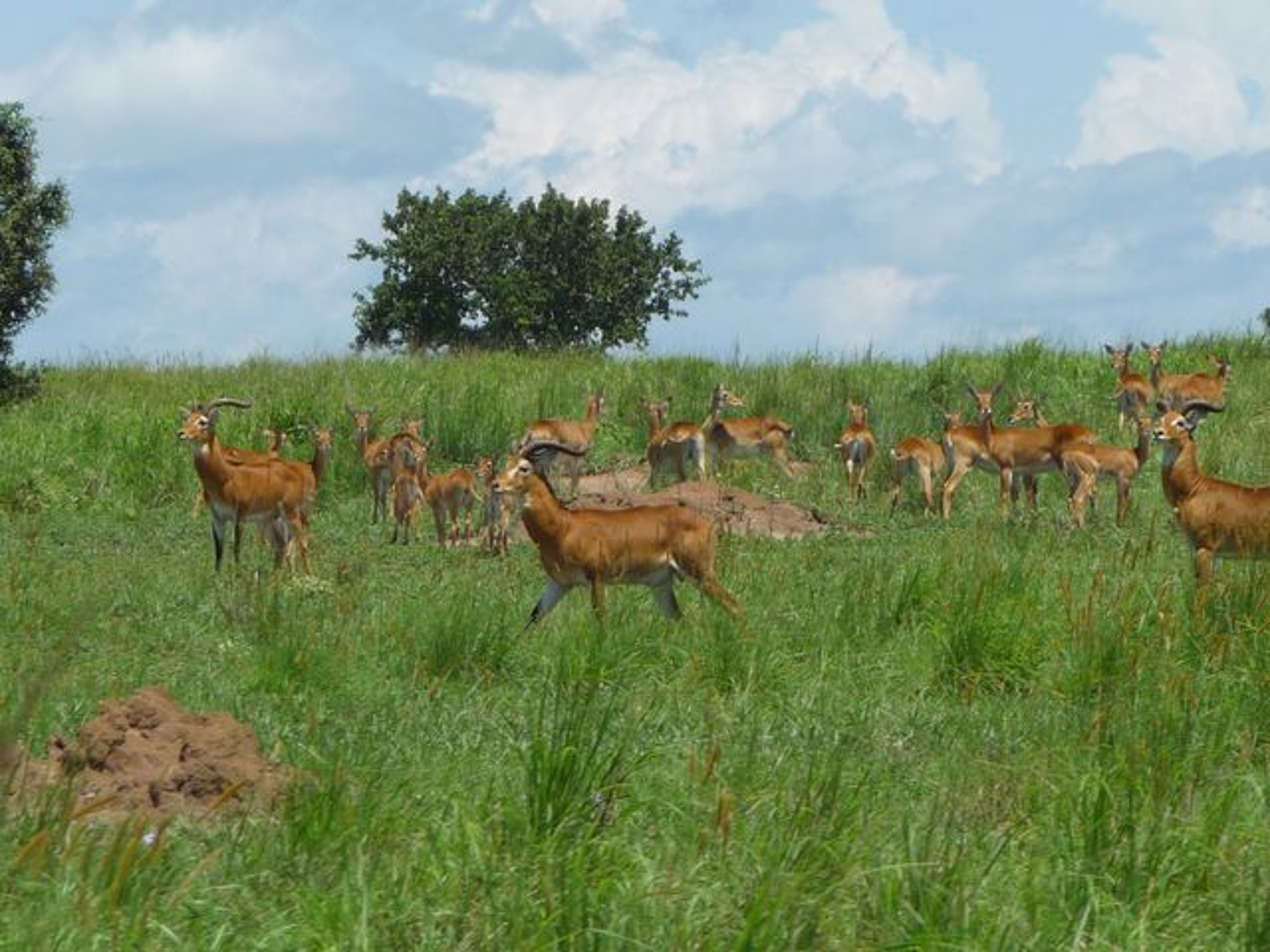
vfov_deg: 5.0
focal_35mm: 299
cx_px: 635
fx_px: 10970
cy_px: 476
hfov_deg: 6.6
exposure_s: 1/640
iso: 100
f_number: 4.8
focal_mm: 30.5
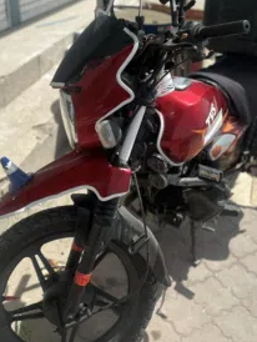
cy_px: 111
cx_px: 140
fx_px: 346
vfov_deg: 51.5
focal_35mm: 35
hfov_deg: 40.7
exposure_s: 1/4348
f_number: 1.78
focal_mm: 6.86
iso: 80
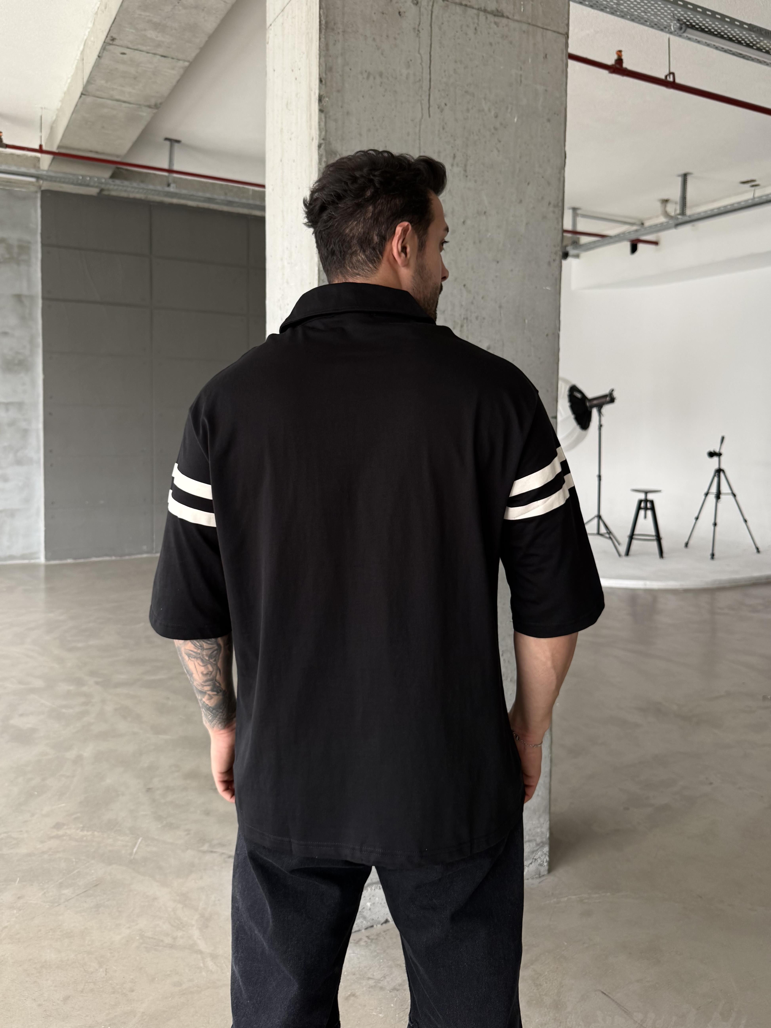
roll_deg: -0.7
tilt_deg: -2.3
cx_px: 386
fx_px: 713
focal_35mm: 24
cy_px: 514
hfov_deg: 56.8
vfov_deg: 71.6
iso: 125
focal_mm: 6.76
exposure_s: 1/121
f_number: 1.78
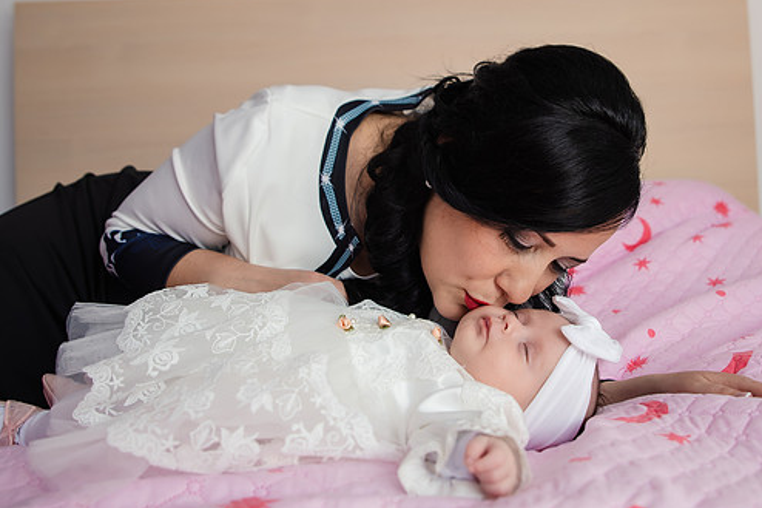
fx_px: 804
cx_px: 448
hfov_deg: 50.5
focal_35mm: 38
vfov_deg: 34.7
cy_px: 168
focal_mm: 24
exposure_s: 1/250
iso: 400
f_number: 3.5
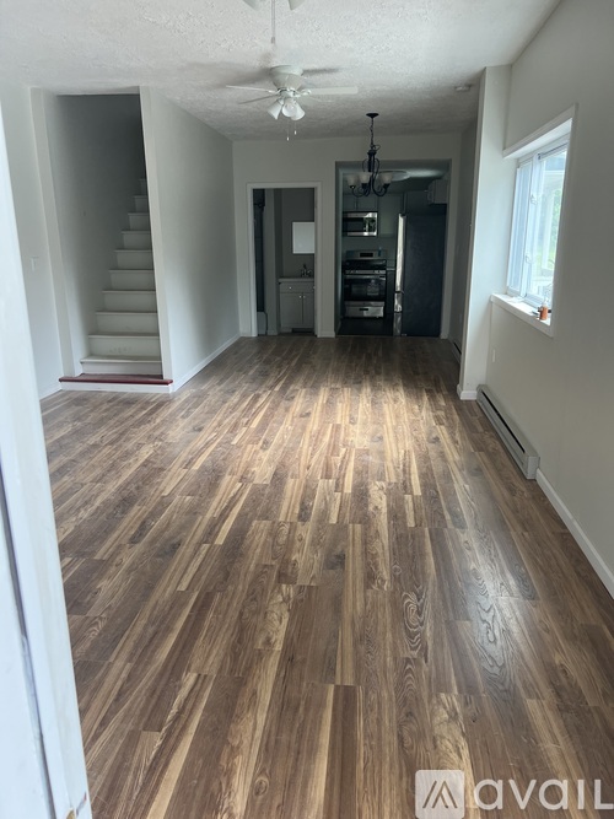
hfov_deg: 53.0
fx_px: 615
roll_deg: +0.1
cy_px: 410
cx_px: 307
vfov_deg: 67.3
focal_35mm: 26
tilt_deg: -15.9
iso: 125
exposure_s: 1/103
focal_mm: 5.7
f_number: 1.5
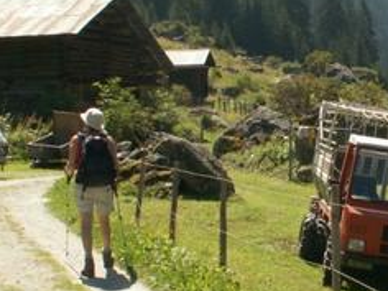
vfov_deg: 15.5
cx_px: 367
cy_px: 115
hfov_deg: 20.1
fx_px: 1065
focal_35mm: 95
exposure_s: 1/160
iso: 50
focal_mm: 5.86
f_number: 5.6
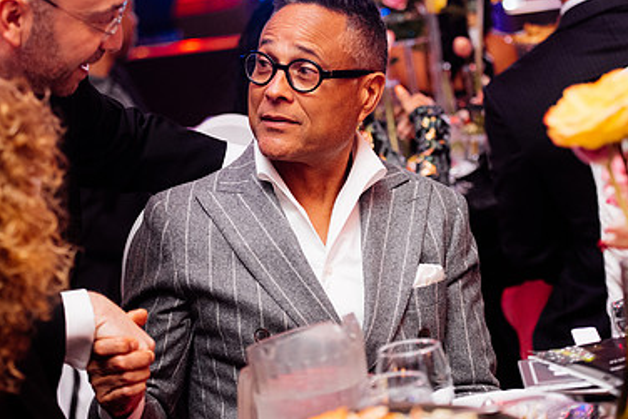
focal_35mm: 108
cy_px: 141
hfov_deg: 18.9
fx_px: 1885
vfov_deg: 12.7
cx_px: 311
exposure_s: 1/200
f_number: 2.8
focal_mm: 70
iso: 2000
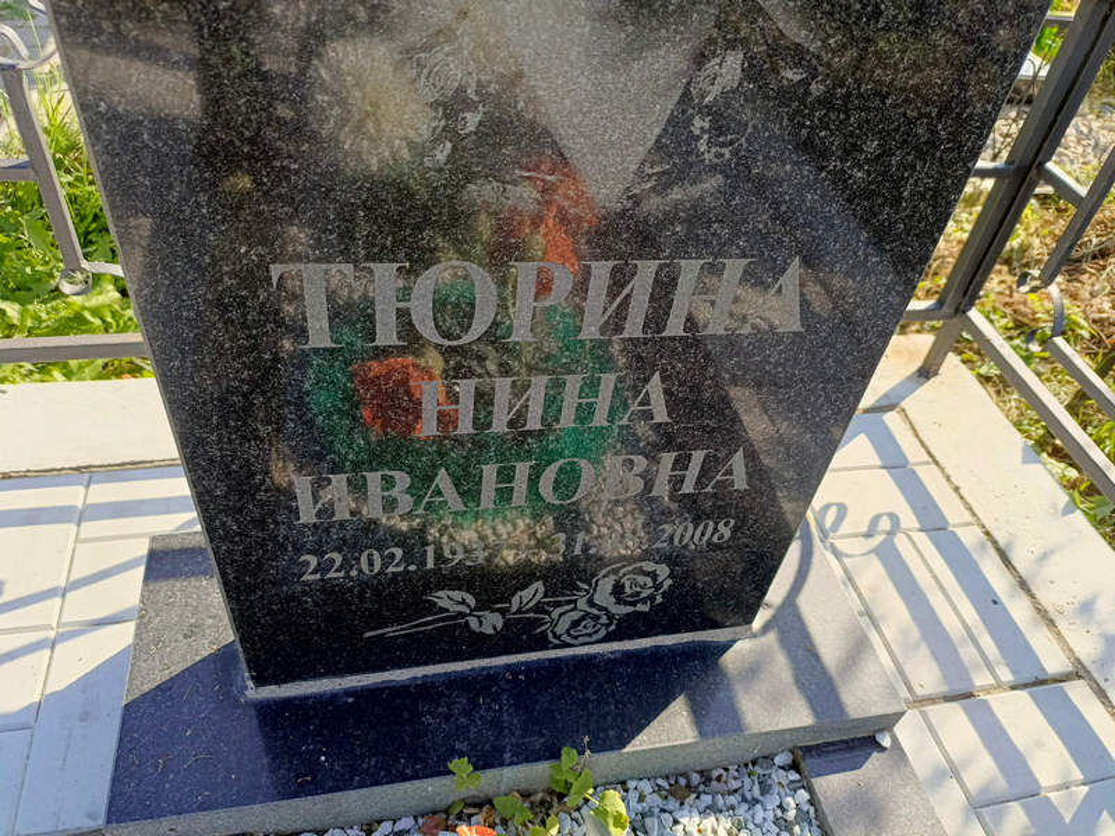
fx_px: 805
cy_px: 418
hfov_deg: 69.4
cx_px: 558
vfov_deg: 54.9
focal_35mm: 25
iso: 112
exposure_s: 1/285
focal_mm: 4.76
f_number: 1.69
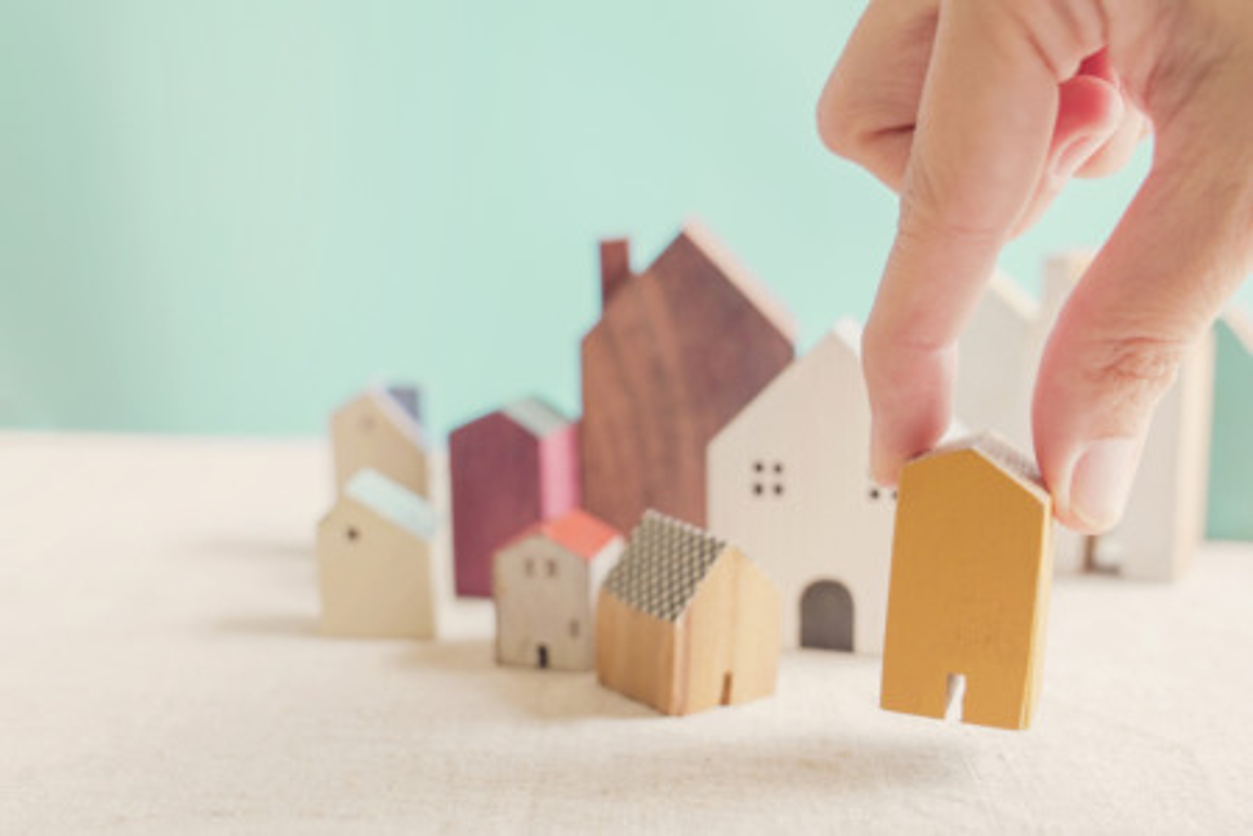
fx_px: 1671
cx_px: 626
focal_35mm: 48
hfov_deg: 41.1
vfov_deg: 28.1
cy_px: 418
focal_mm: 32
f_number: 4
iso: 400
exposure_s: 1/125
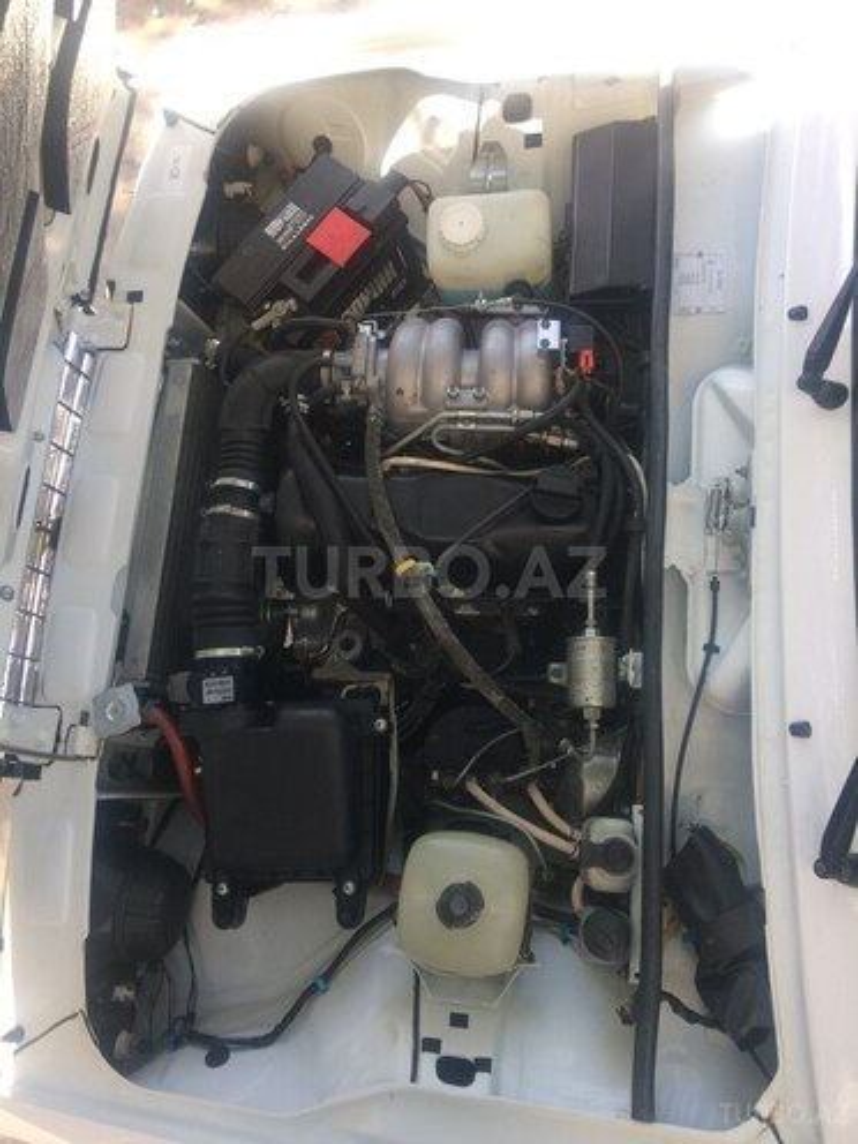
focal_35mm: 29
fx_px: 958
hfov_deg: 48.2
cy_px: 572
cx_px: 429
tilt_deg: -75.4
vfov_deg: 61.7
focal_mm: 4.15
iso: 32
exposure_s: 1/159
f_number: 2.2
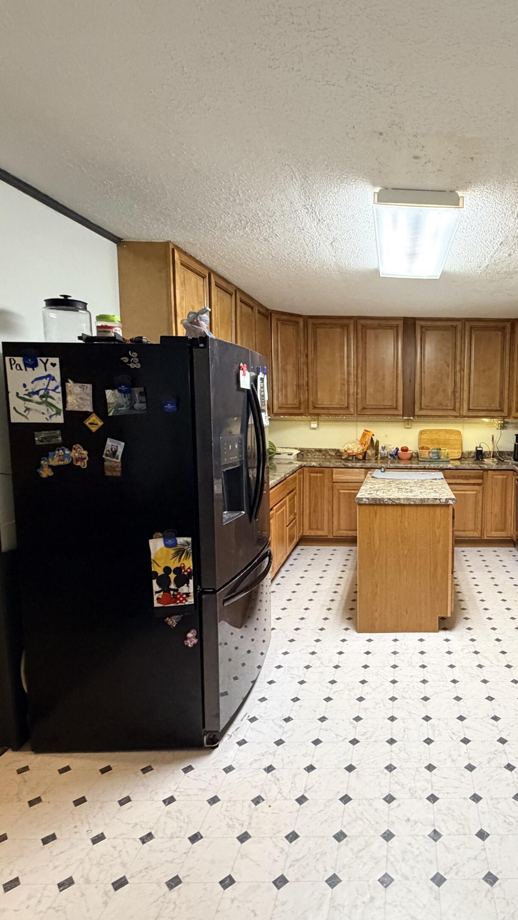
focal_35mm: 21
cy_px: 461
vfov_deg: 83.8
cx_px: 422
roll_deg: -0.5
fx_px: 513
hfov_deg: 50.1
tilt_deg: -7.3
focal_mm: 2.22
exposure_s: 1/60
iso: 400
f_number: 2.2
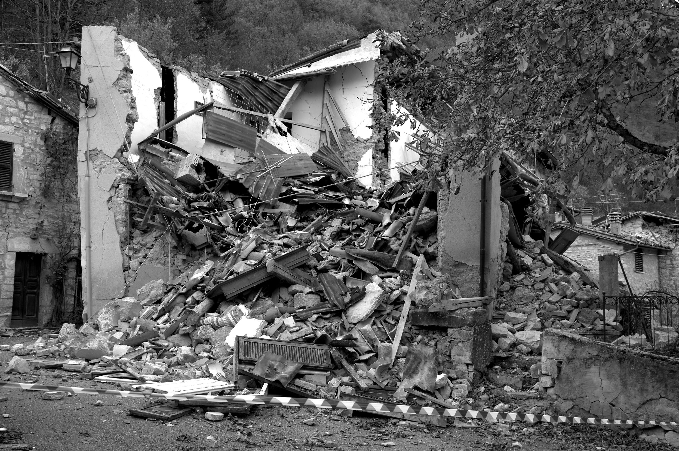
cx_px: 340
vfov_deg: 34.1
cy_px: 226
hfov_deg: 49.6
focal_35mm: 39
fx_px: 735
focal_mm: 26
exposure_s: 1/125
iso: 200
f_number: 5.6
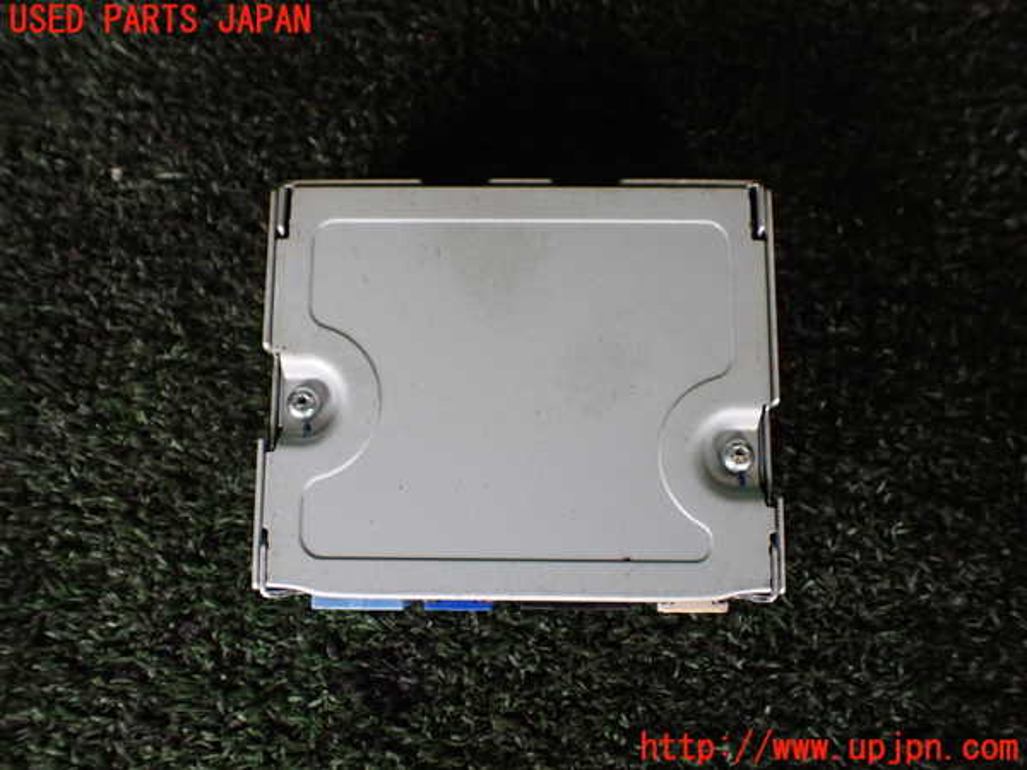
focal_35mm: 30
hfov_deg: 60.0
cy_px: 385
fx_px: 890
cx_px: 514
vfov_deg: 46.8
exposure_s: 1/125
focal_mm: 5.4
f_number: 2.3
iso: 320
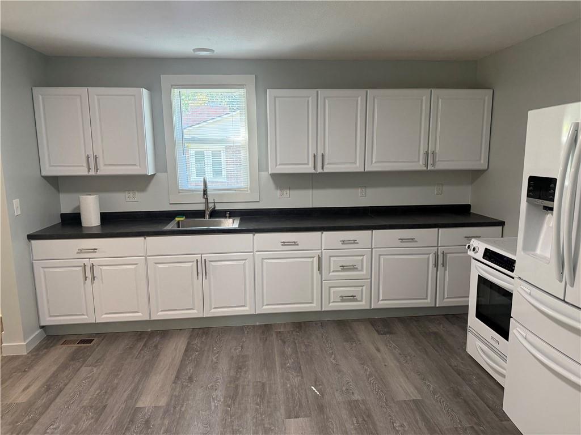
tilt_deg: -8.6
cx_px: 290
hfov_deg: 71.6
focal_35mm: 24
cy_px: 218
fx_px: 403
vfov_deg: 56.8
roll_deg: +0.8
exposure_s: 1/120
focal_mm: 6.76
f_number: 1.78
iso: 320
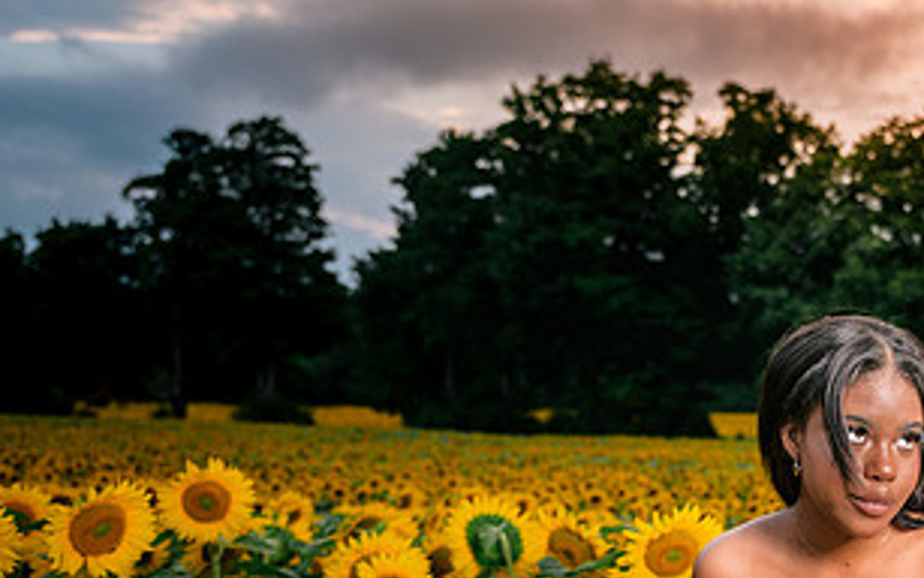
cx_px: 743
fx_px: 1335
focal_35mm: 53
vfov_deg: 23.6
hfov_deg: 36.8
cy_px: 543
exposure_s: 1/30
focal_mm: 27.5
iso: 64
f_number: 2.8
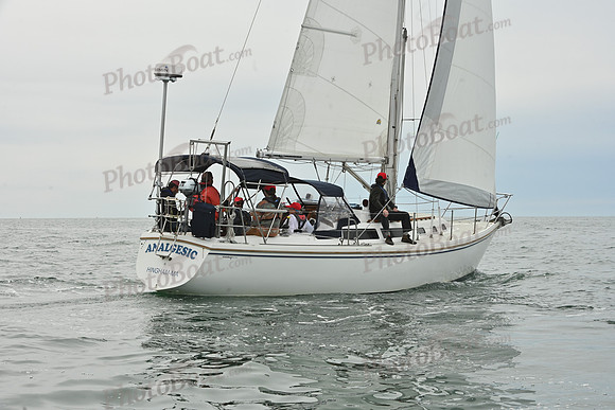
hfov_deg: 28.8
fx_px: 1196
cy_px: 205
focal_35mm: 70
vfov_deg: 19.5
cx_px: 308
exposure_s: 1/800
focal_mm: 70
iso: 320
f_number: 10
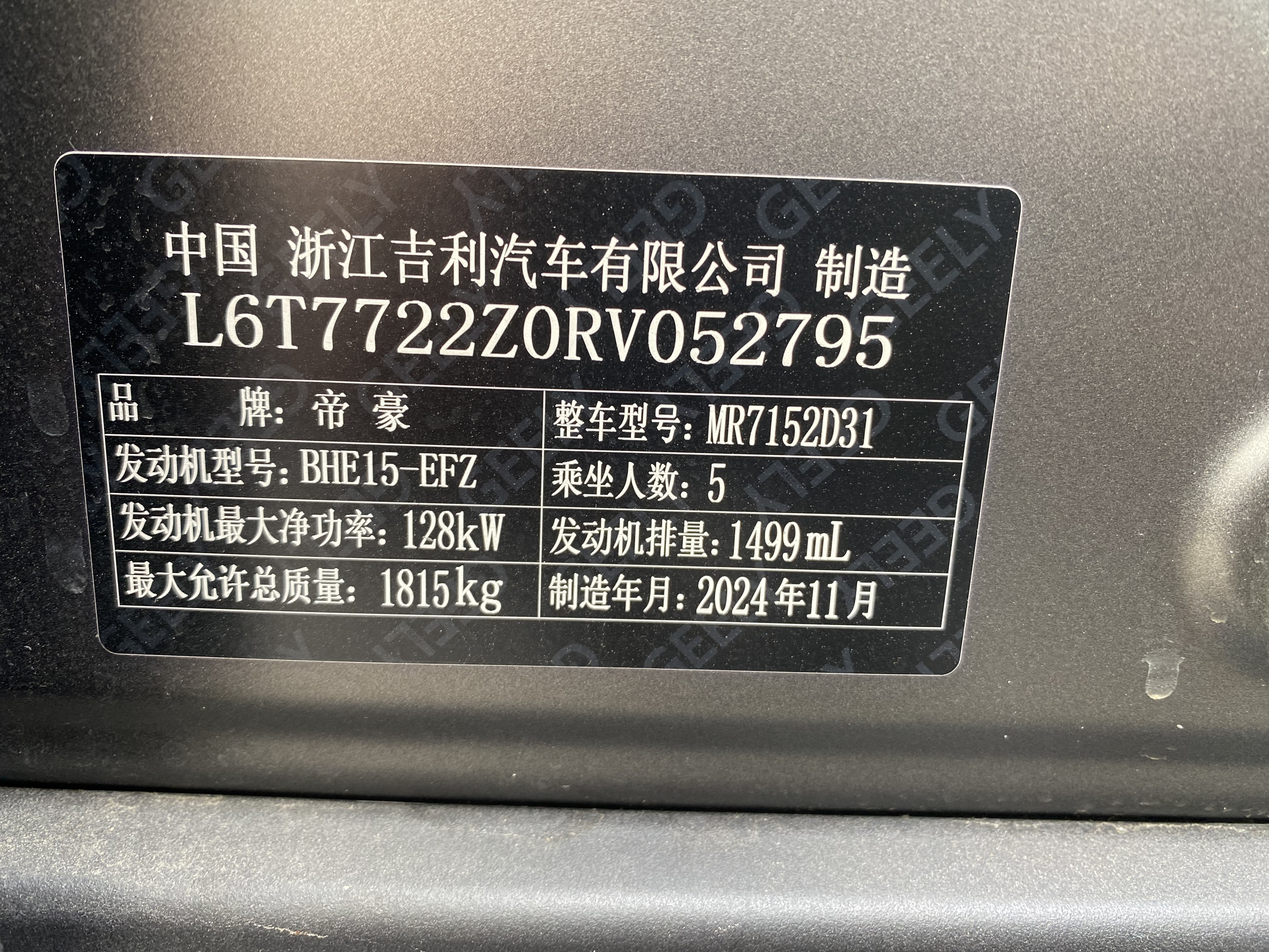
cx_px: 634
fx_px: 916
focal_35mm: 25
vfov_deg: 54.9
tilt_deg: -14.4
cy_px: 476
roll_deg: -1.8
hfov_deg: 69.4
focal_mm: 4.25
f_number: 1.8
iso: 125
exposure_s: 1/121
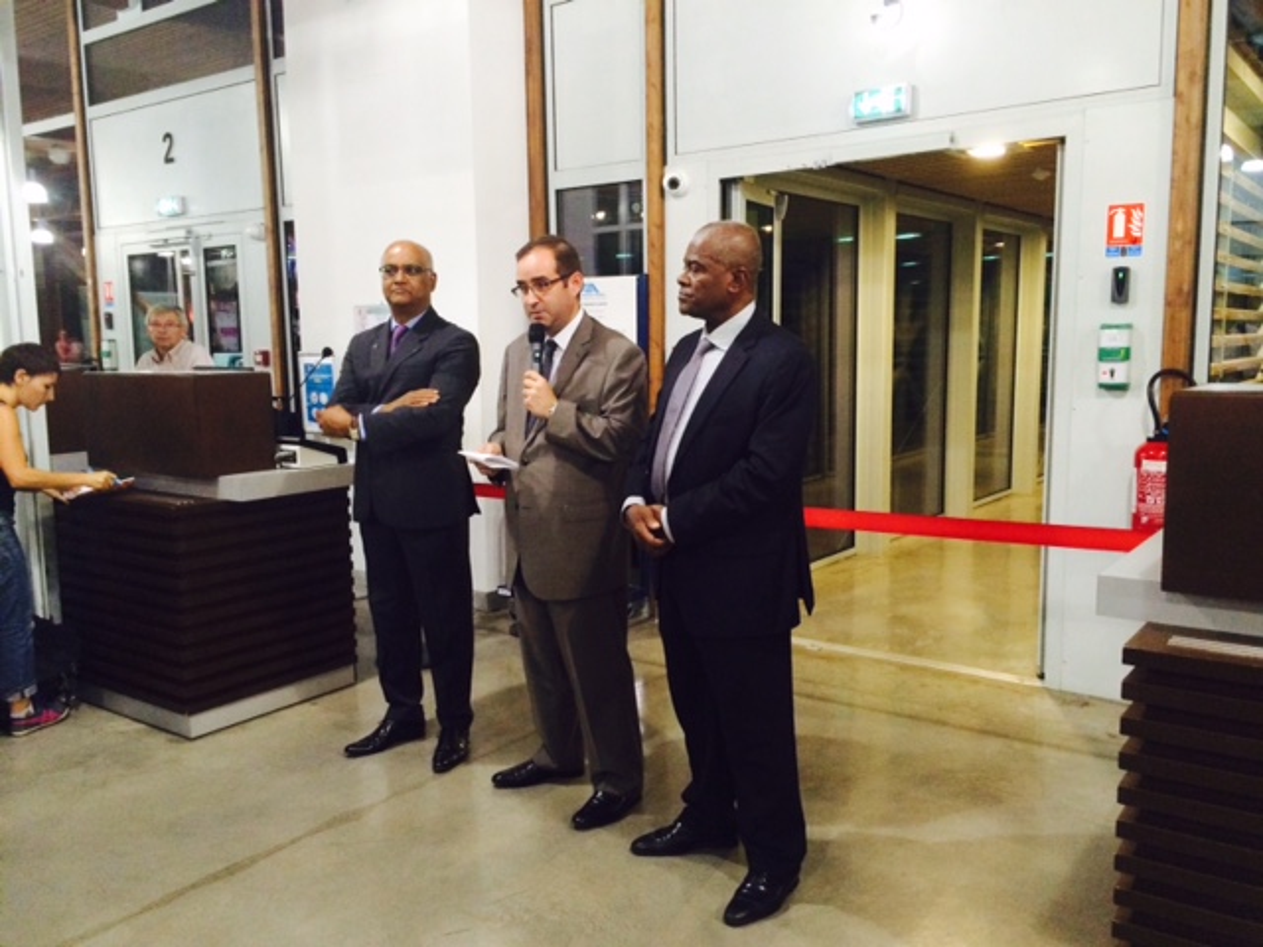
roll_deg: +1.8
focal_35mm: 29
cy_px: 474
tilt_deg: -8.7
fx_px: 1058
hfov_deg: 61.7
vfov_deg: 48.2
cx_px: 632
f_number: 2.2
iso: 250
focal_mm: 4.15
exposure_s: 1/30
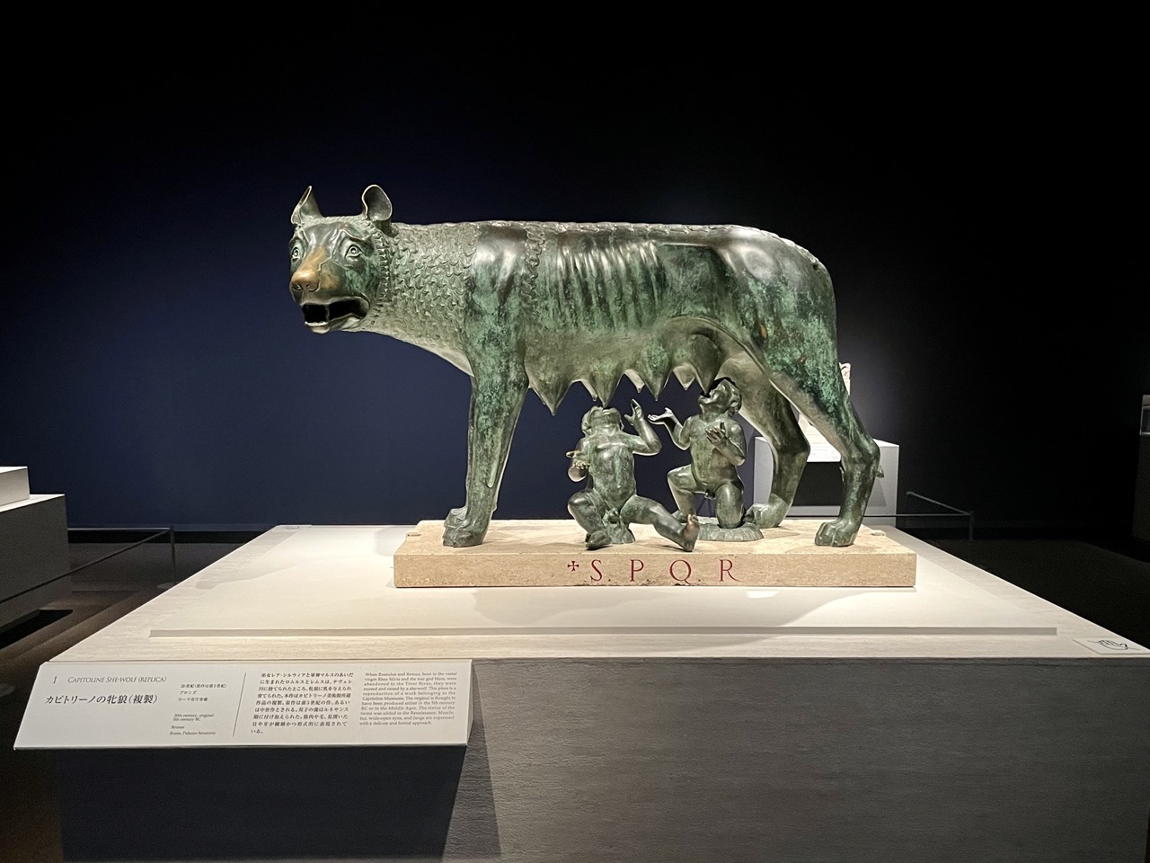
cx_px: 575
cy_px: 432
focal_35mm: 26
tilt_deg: -8.4
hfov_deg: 67.3
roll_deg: -0.4
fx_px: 864
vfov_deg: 53.1
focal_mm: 5.1
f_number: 1.6
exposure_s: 1/33
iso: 400
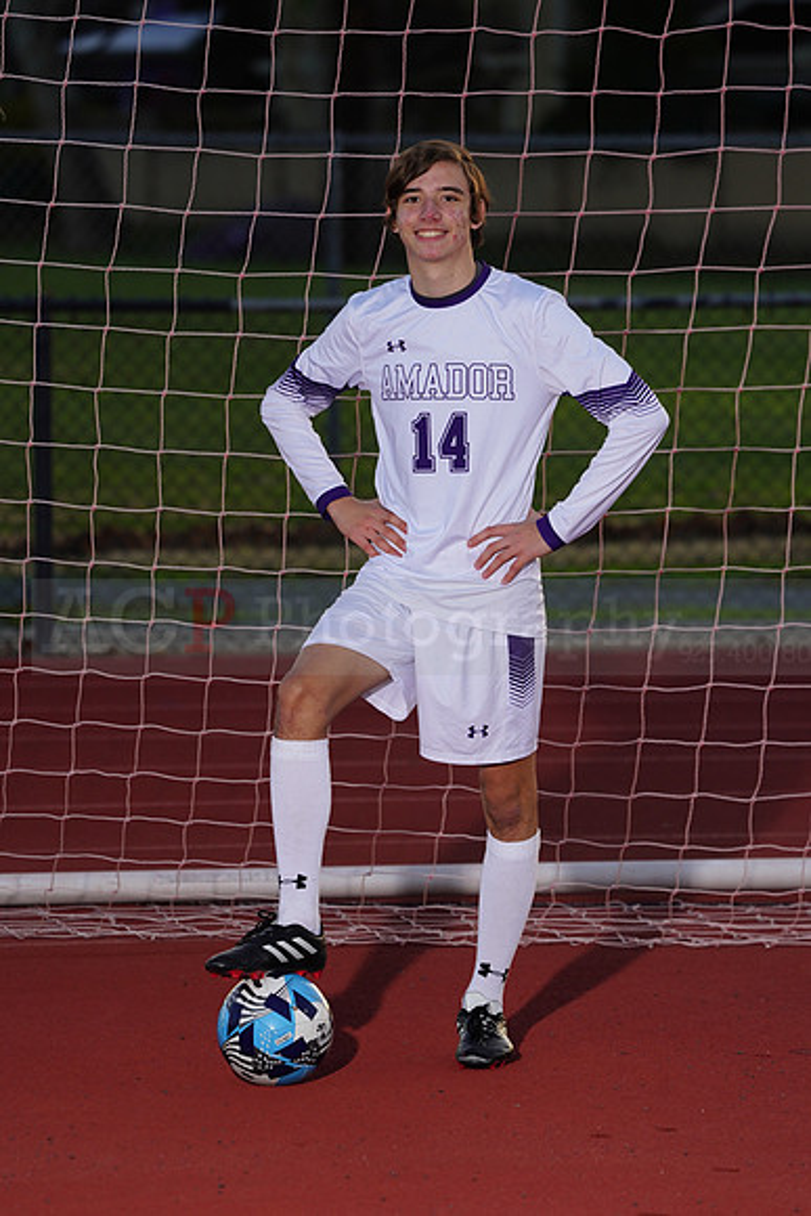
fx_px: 7936
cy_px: 608
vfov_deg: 8.8
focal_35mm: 235
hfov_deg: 5.9
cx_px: 406
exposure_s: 1/250
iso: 320
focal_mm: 235
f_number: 5.6
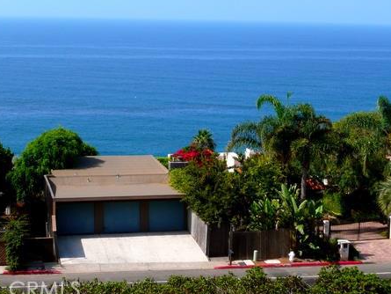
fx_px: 780
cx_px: 185
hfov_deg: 28.2
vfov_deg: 21.2
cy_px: 91
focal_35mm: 69
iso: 100
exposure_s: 1/125
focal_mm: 7.9
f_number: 10
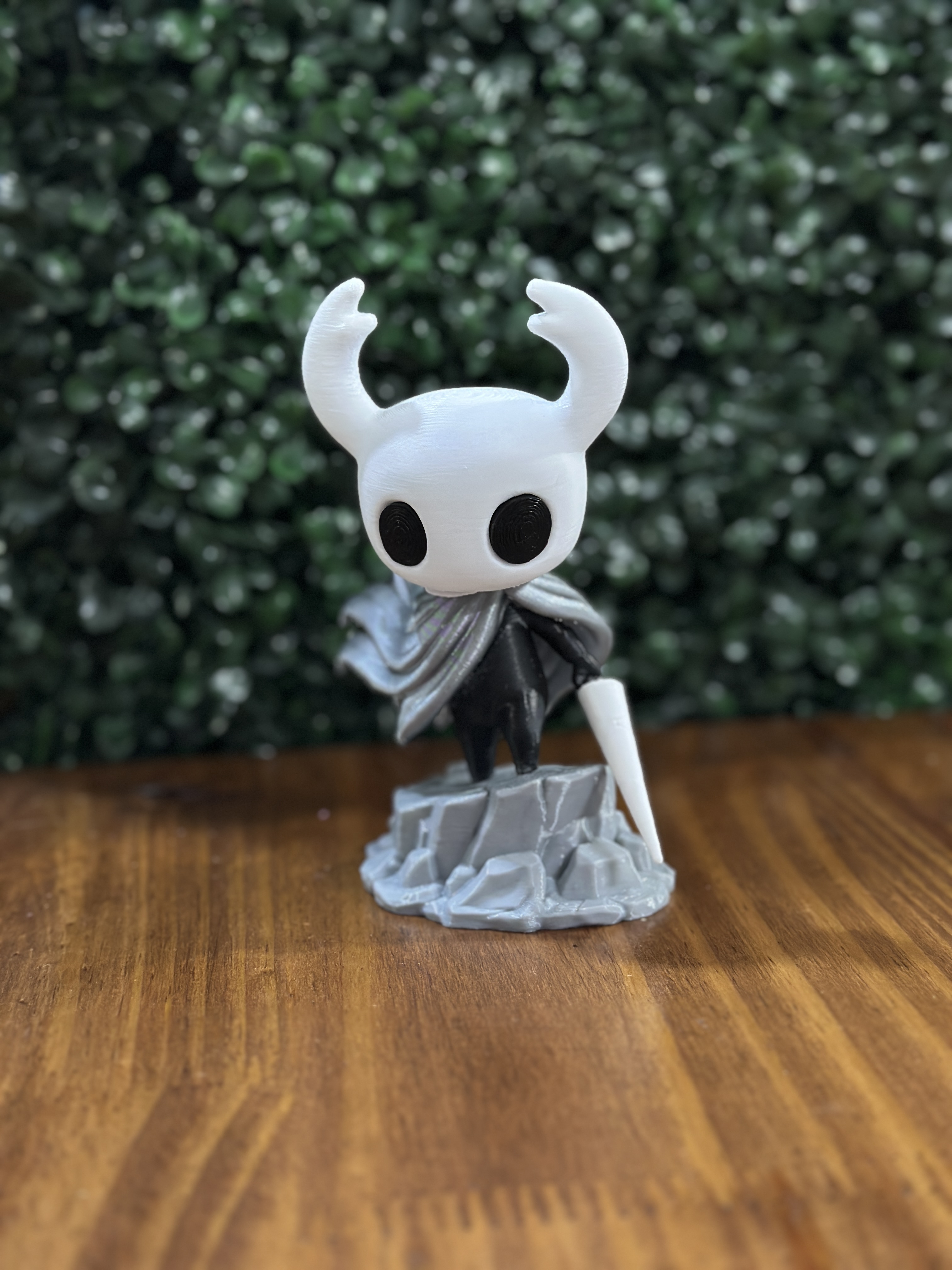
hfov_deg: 30.3
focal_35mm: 48
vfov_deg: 39.7
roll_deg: +1.1
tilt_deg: -10.7
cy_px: 635
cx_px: 476
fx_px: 1760
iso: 250
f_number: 1.78
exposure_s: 1/33
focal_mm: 6.86
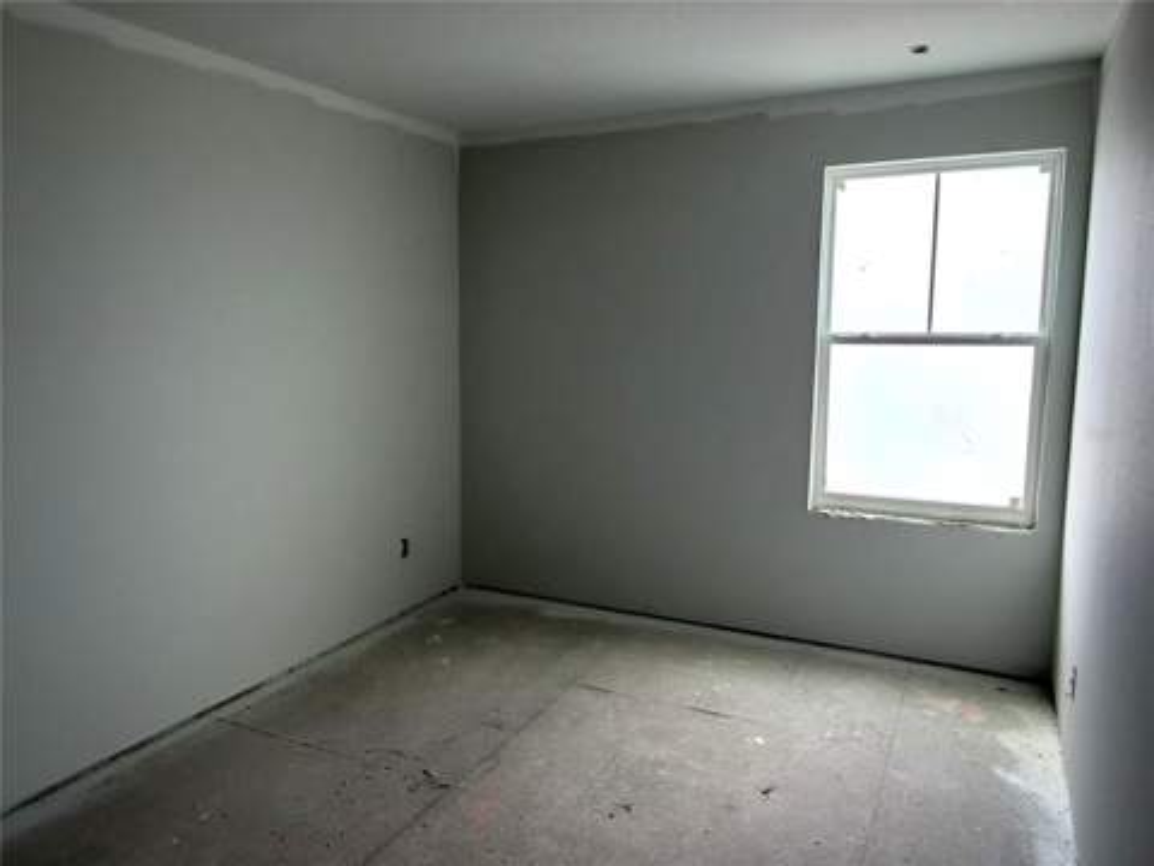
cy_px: 433
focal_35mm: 24
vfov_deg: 56.8
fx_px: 800
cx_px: 577
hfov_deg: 71.6
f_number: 2.2
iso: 125
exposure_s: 1/121
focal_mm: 2.22
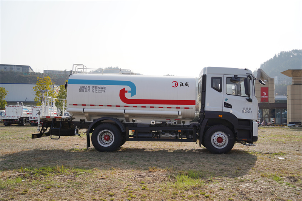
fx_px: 327
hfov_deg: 49.6
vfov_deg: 34.2
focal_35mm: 39
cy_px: 100
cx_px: 151
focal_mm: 39
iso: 100
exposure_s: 1/2000
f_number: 3.5
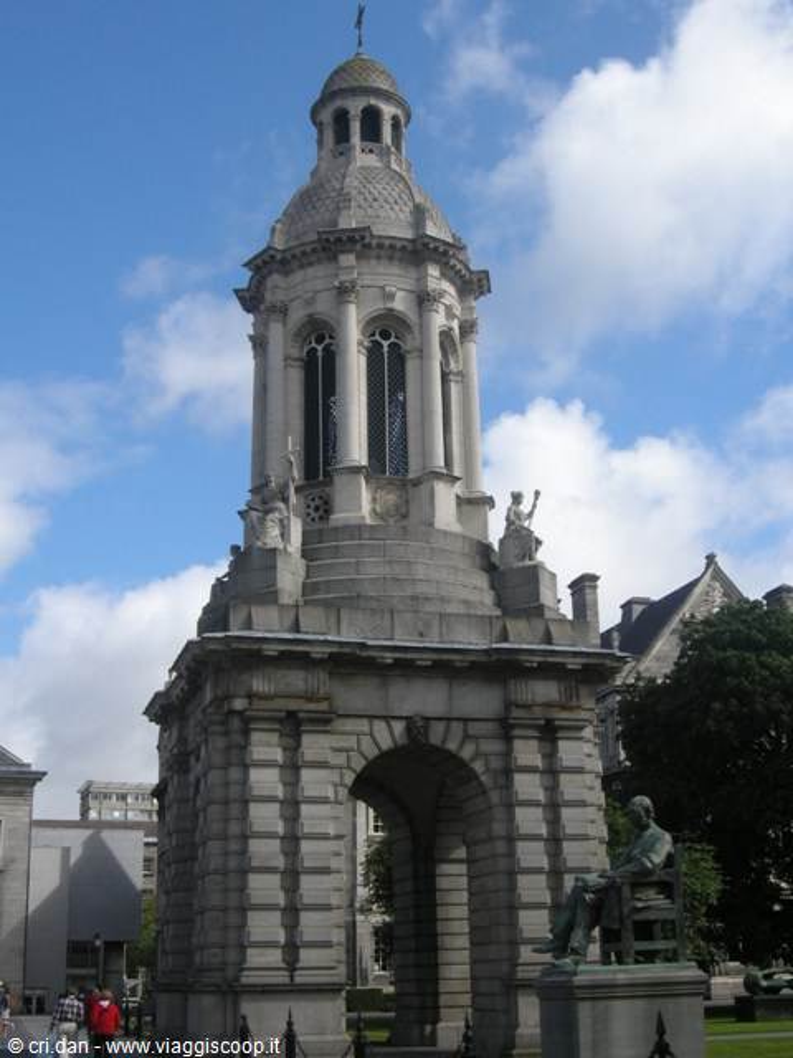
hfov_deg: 30.3
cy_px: 529
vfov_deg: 39.7
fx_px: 1466
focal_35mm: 48
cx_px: 396
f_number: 6.1
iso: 64
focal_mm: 10.1
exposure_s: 1/270
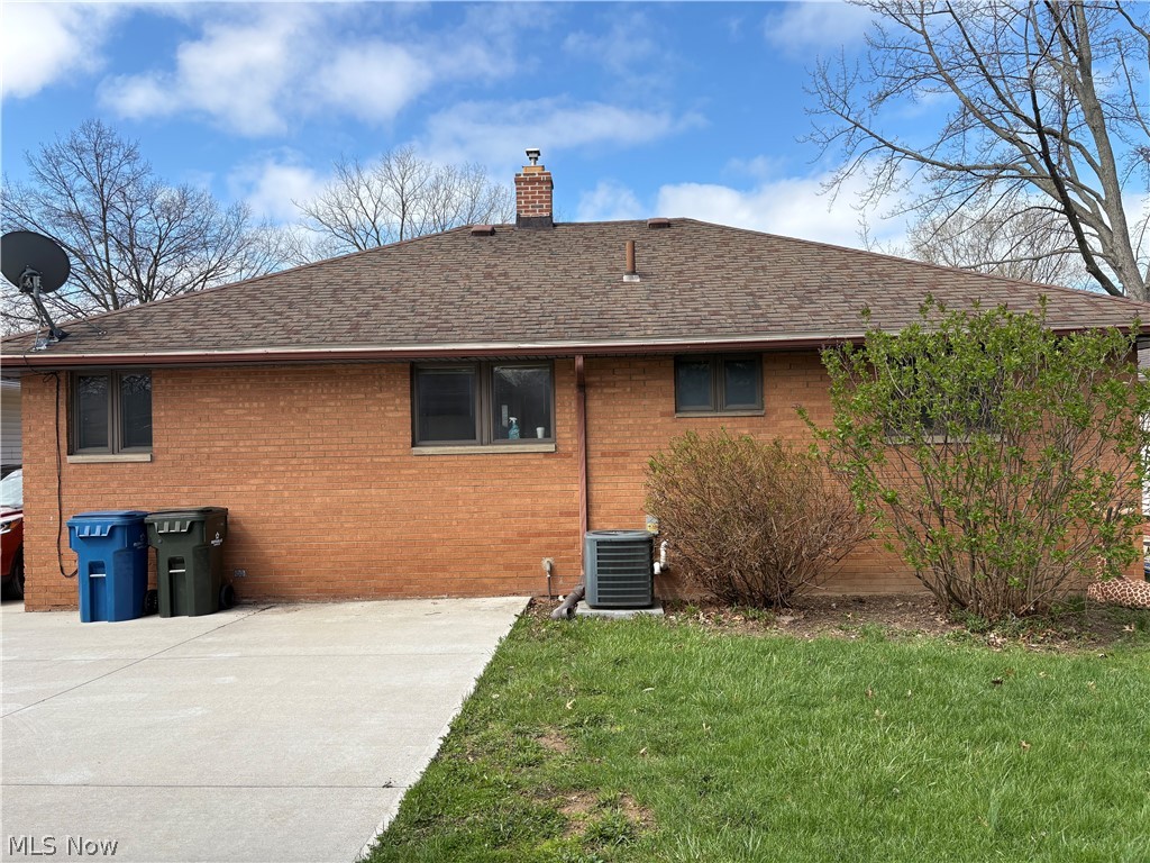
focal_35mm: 26
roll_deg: +1.4
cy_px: 432
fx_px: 864
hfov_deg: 67.3
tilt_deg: +1.3
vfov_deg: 53.1
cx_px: 575
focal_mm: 5.96
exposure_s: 1/1848
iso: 50
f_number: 1.6
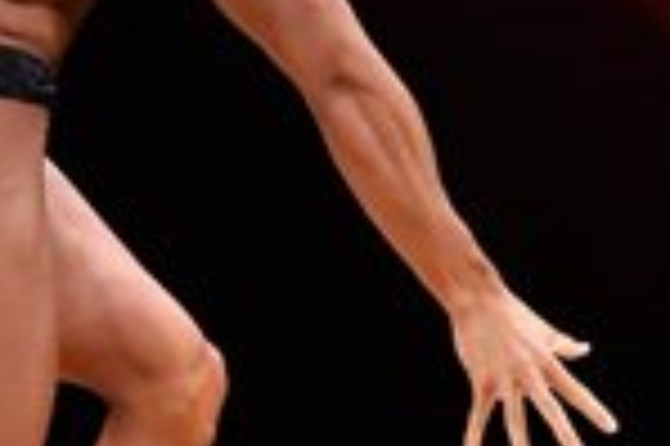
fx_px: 19520
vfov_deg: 1.3
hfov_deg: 2.0
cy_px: -81
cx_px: -97
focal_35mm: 1050
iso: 4000
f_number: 5.6
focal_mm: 135
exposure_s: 1/400
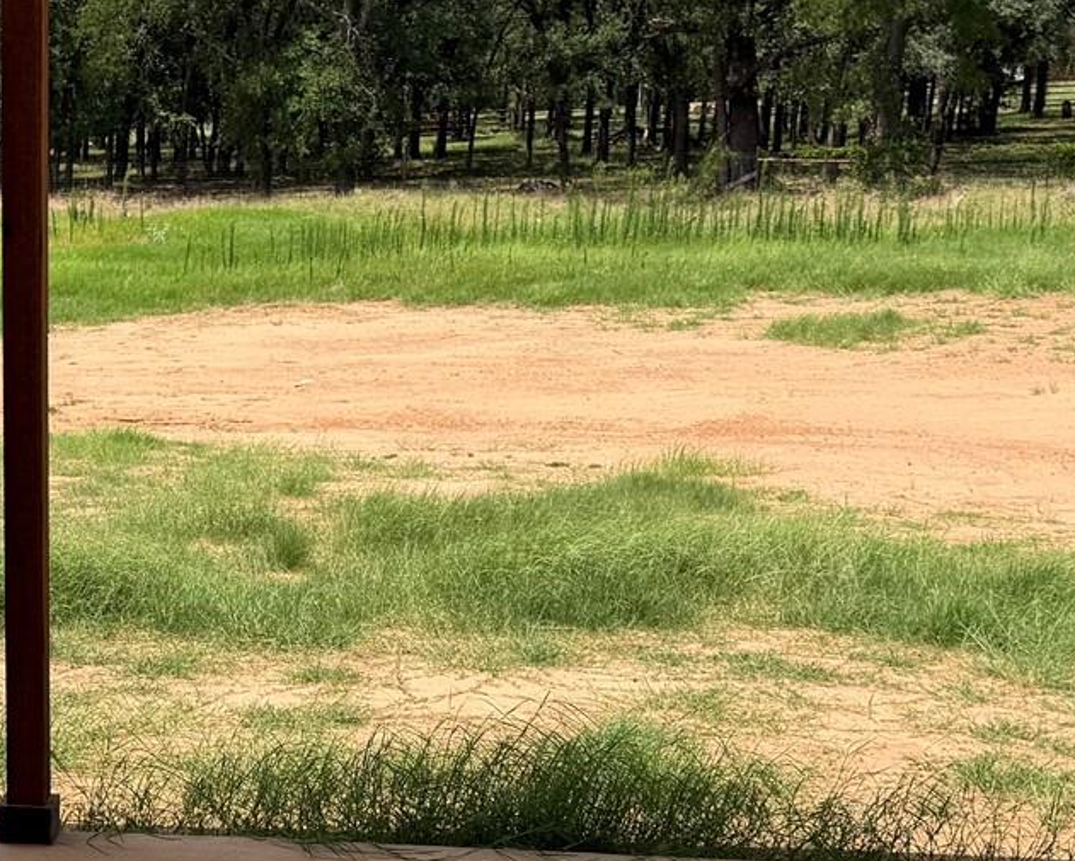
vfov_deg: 20.1
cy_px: 585
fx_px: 2418
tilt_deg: -12.3
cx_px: 210
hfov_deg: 24.6
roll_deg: -0.4
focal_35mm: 76
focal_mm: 6.76
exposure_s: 1/4167
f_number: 1.78
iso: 80
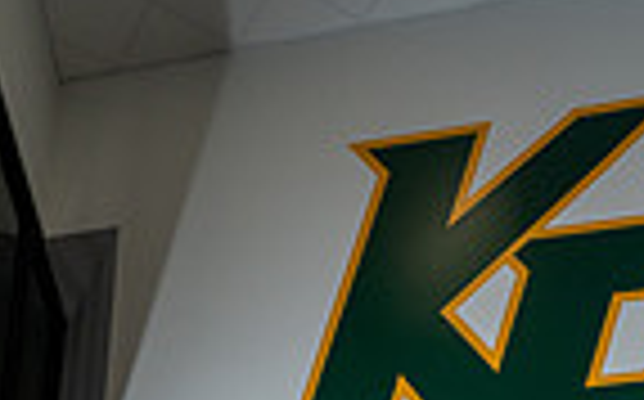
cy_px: 989
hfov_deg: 26.6
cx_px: 455
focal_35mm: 77
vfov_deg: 12.7
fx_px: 1350
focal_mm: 24
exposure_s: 1/250
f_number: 9
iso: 800
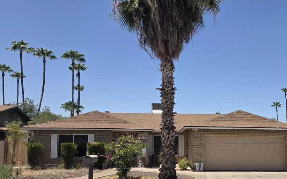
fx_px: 258
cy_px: 124
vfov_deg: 37.7
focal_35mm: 33
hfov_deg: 57.1
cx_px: 187
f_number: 1.8
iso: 80
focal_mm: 5.4
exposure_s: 1/5261
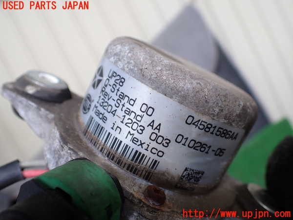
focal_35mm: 30
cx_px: 146
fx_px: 254
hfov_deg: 60.0
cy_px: 110
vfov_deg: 46.8
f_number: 2.3
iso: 100
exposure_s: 1/200
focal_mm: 5.4
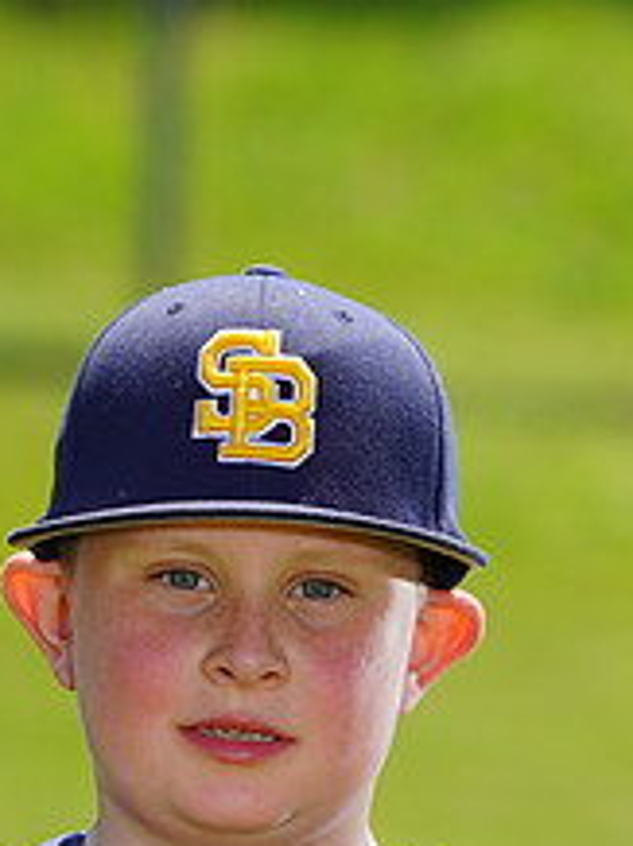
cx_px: 270
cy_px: 1094
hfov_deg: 2.5
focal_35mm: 594
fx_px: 14511
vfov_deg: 3.3
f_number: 8
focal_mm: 232
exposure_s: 1/250
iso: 100
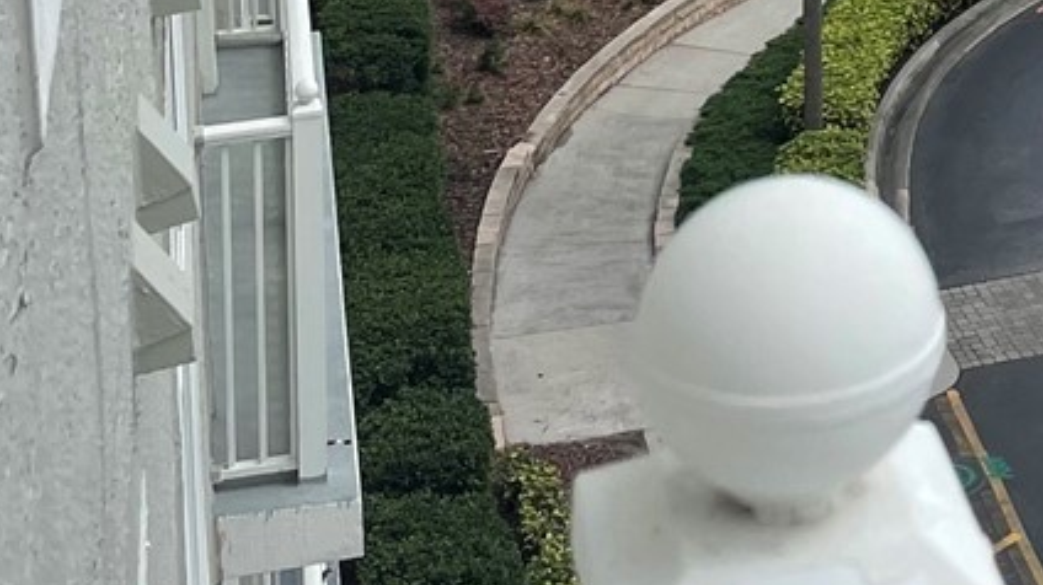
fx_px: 2958
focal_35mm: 107
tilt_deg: -9.9
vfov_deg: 10.3
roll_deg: +0.7
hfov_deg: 19.1
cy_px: -619
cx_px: 1183
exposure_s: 1/3509
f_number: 1.6
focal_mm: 4.2
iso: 32
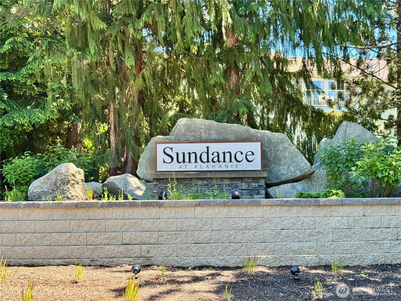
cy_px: 150
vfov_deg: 30.3
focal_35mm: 48
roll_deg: +0.1
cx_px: 200
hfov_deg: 39.7
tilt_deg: +2.8
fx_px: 556
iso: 64
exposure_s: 1/281
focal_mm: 6.76
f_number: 1.78
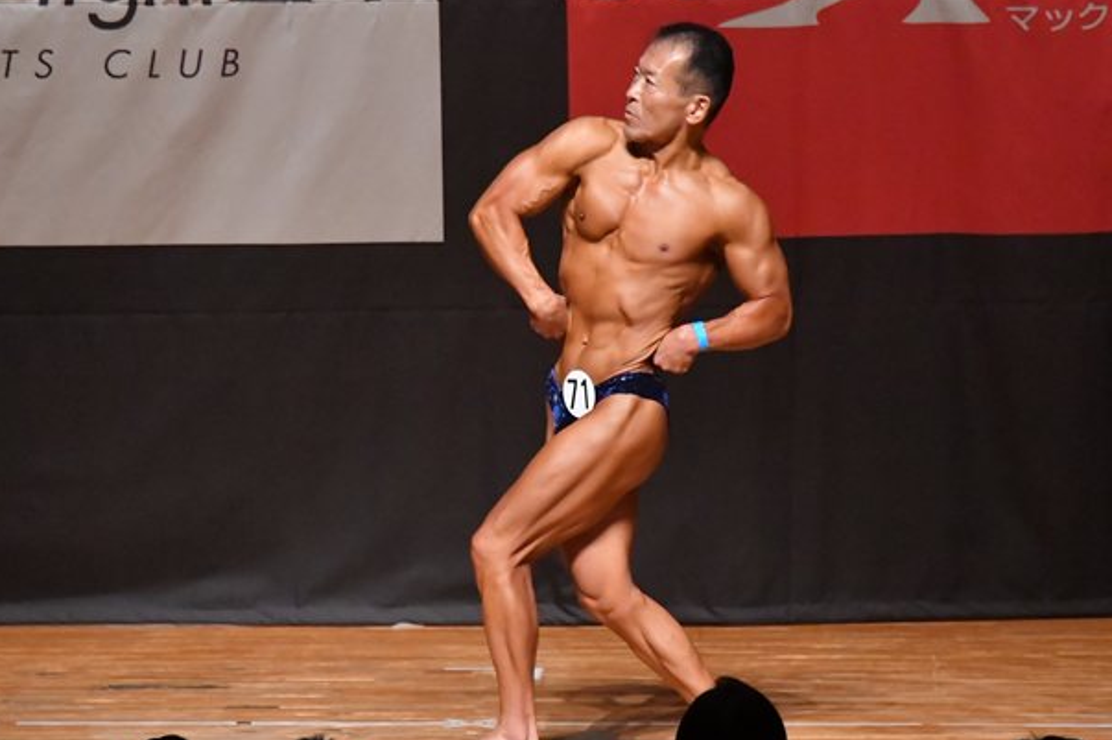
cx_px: 528
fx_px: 10709
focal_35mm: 347
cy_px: 351
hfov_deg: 5.9
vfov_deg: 4.0
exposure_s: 1/400
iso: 10000
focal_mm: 180
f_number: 5.6
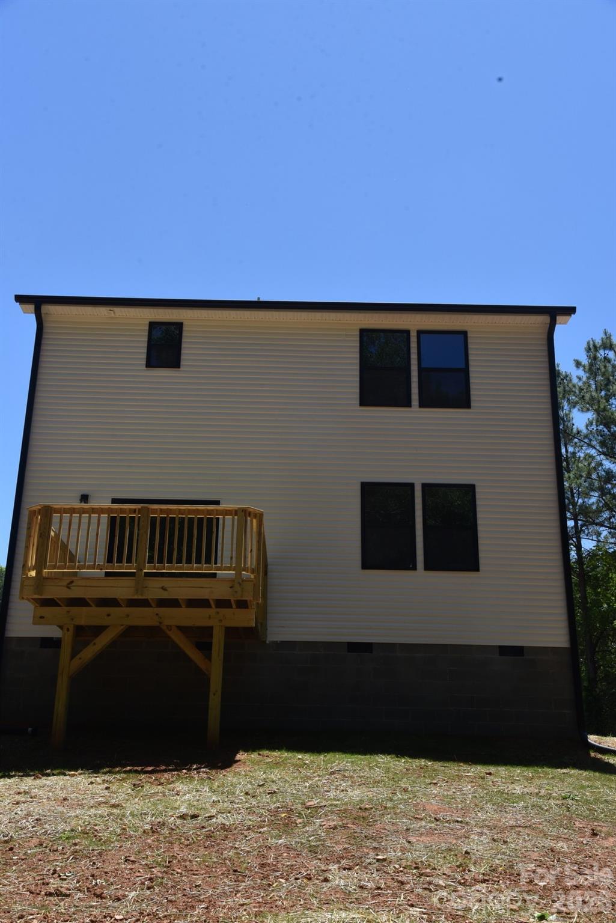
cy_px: 462
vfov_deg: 50.7
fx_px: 975
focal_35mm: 38
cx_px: 308
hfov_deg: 35.1
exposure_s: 1/500
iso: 640
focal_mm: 38
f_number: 11
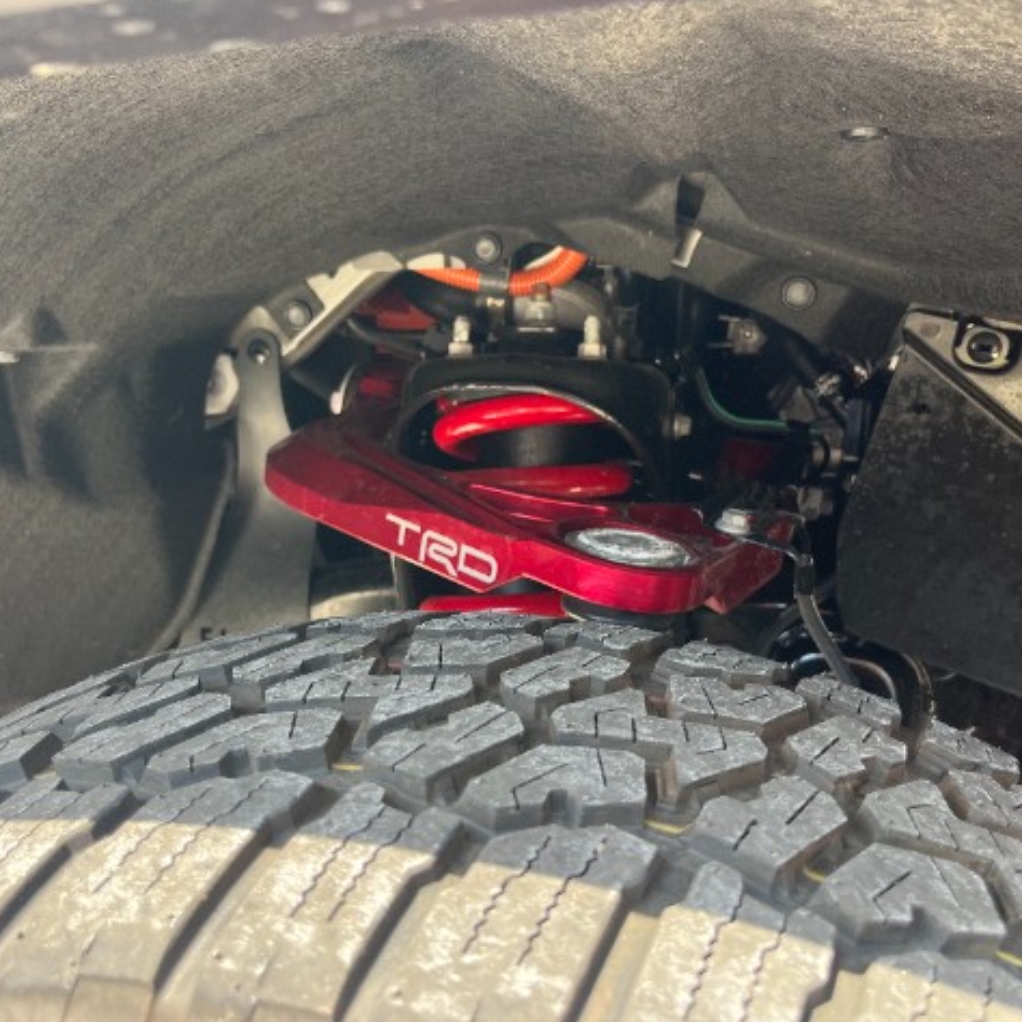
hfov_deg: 52.5
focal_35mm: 31
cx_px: 496
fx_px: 1035
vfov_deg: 52.5
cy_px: 515
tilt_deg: -12.5
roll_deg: +1.9
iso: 64
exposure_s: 1/171
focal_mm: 5.1
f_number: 1.6
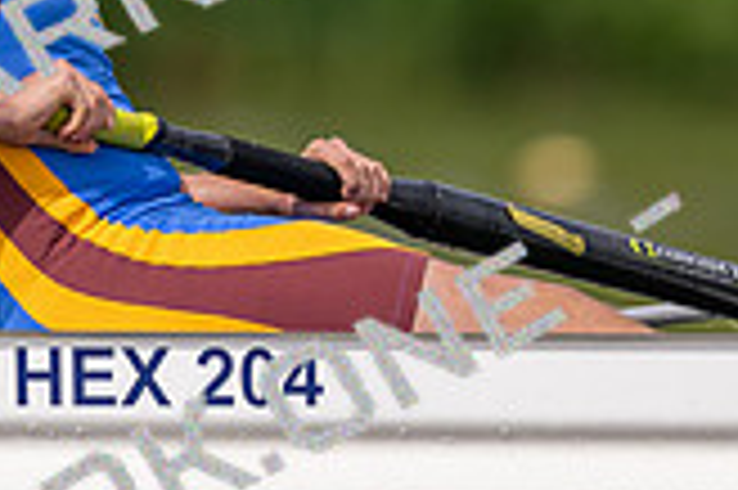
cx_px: 392
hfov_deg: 1.0
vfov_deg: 0.6
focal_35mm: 2121
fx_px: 43436
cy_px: -241
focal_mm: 600
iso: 320
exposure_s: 1/2500
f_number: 4
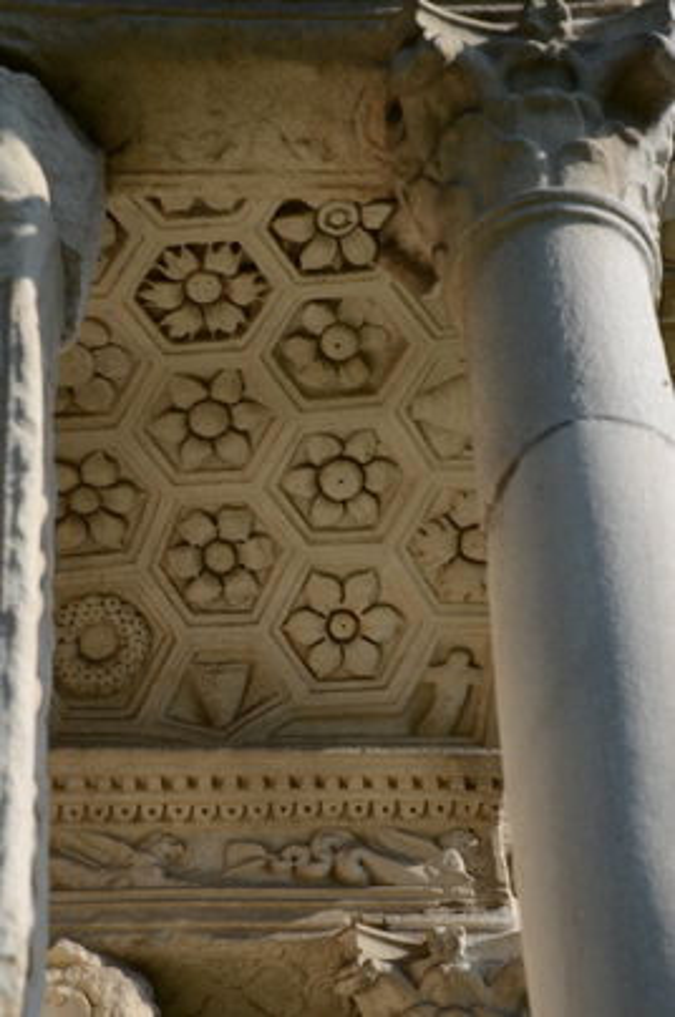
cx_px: 338
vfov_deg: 21.9
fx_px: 2624
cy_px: 508
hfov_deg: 14.7
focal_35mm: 93
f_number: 8
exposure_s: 1/1000
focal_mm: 62
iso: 320
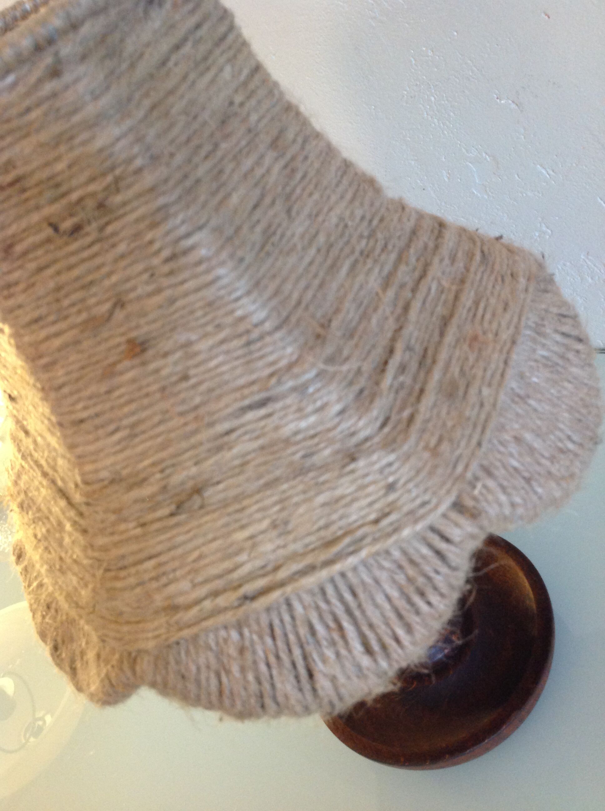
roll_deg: +36.3
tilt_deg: -33.3
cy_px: 406
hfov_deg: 40.6
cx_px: 302
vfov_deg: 52.7
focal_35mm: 35
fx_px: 818
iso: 200
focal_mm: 4.28
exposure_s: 1/15
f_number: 2.4
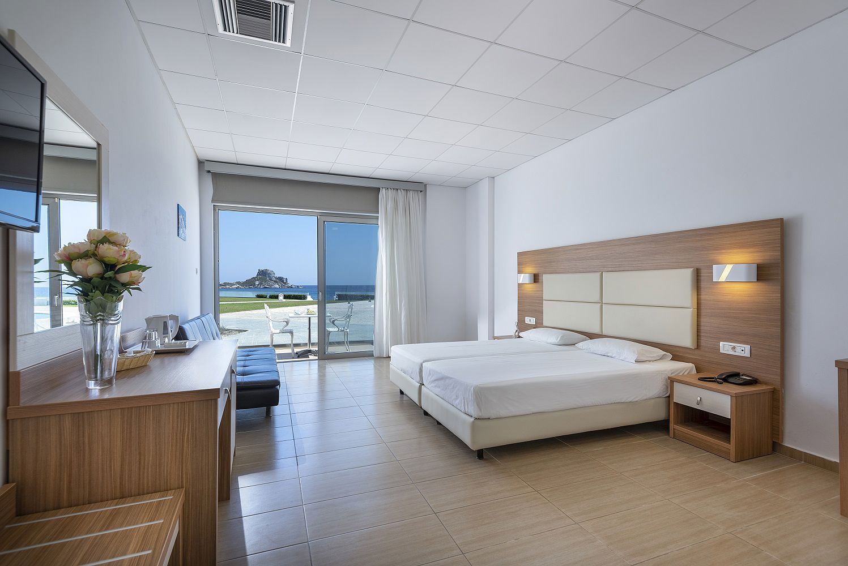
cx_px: 424
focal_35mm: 16
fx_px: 377
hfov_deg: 96.7
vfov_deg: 73.8
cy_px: 283
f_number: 7.1
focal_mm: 16
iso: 200
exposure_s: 1/800
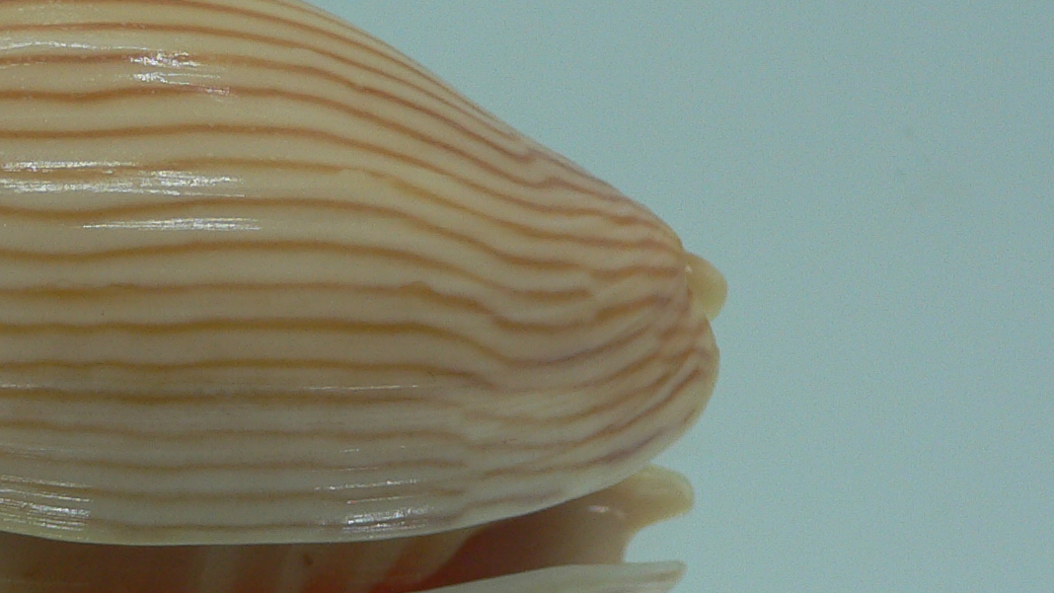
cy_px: 355
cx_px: 242
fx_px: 2012
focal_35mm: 72
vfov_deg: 16.8
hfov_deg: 28.8
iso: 80
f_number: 2.8
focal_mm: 4.6
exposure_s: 1/60
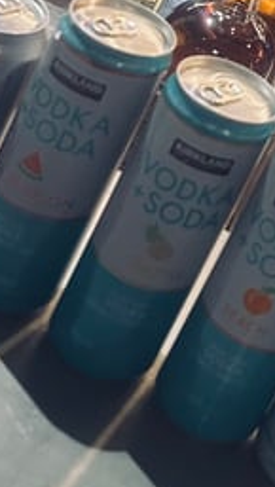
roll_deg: -27.6
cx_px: 489
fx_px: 1216
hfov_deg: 11.9
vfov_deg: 20.4
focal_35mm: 94
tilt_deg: -10.2
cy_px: -177
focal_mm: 5.7
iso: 250
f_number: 1.5
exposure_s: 1/60
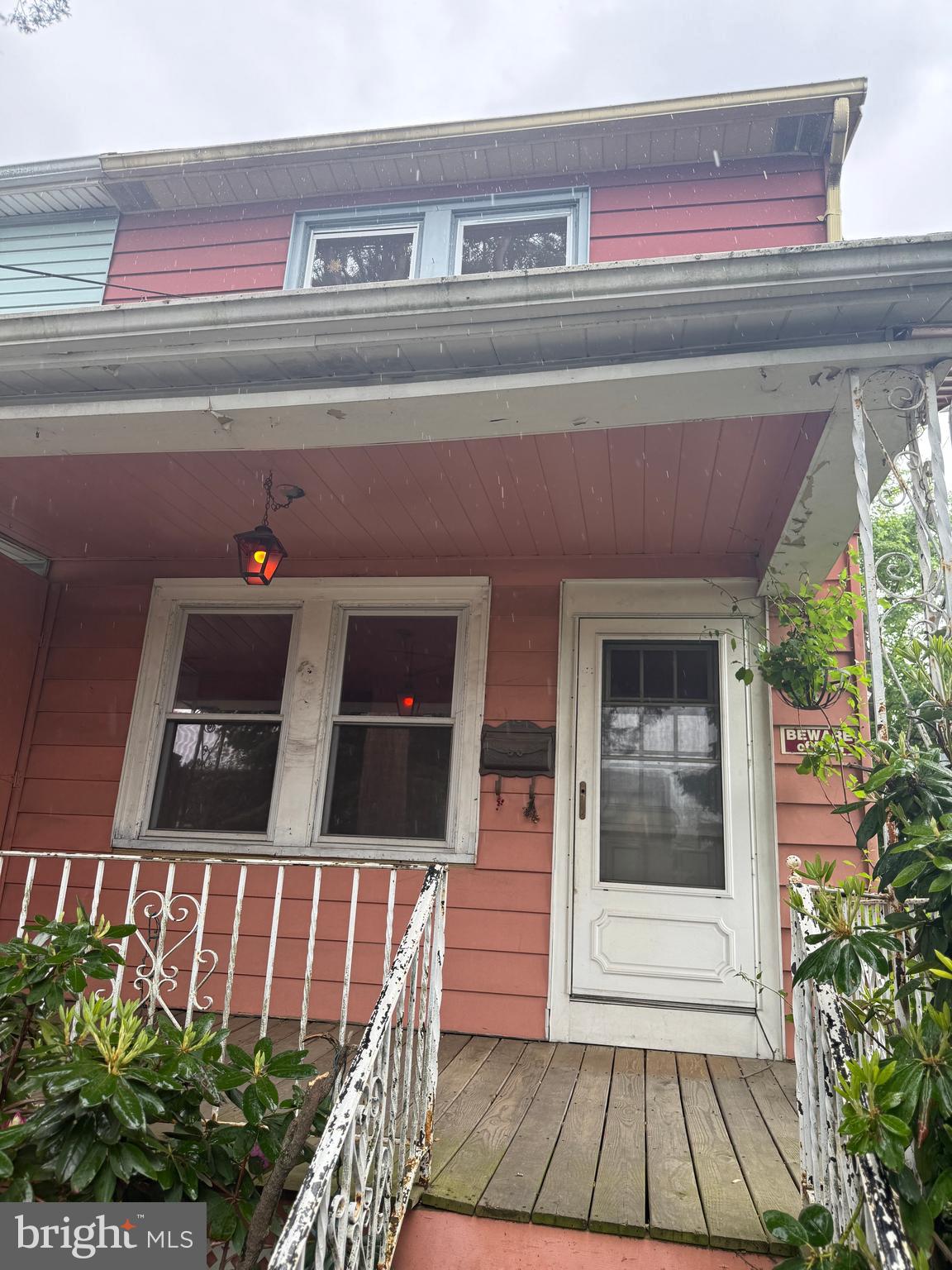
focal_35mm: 24
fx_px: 880
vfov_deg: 71.6
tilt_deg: +16.7
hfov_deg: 56.8
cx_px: 476
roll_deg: -4.2
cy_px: 635
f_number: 1.78
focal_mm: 6.76
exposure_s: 1/363
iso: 100
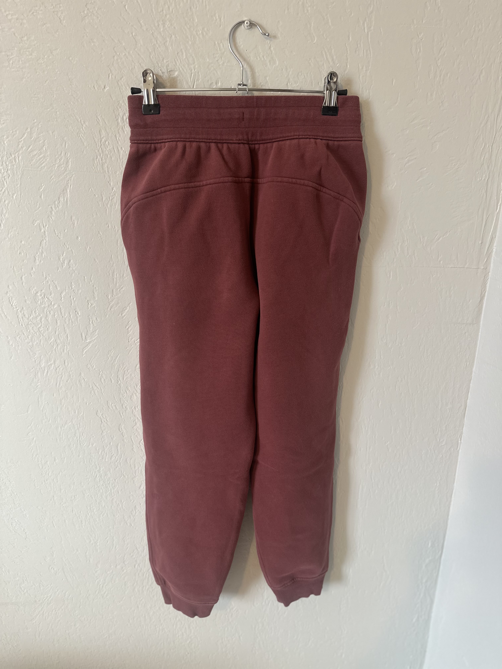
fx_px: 464
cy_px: 334
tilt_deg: -18.3
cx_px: 251
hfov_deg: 56.8
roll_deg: -0.3
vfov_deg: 71.6
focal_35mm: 24
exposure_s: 1/60
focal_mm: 6.86
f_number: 1.78
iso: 160
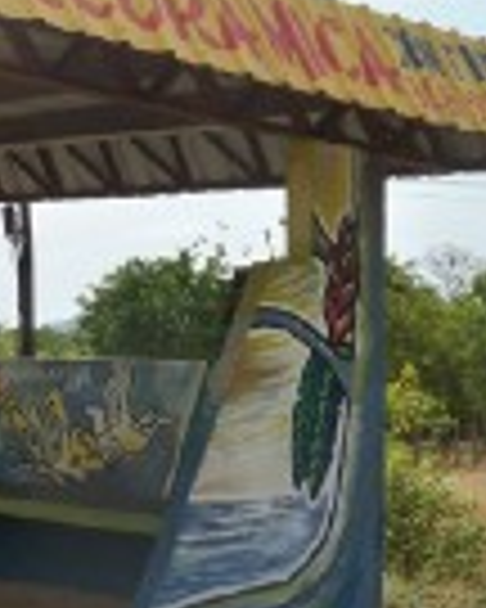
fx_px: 1816
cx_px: -45
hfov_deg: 14.9
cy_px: 243
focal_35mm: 101
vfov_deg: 19.0
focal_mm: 6.3
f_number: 4.7
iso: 64
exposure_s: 1/400
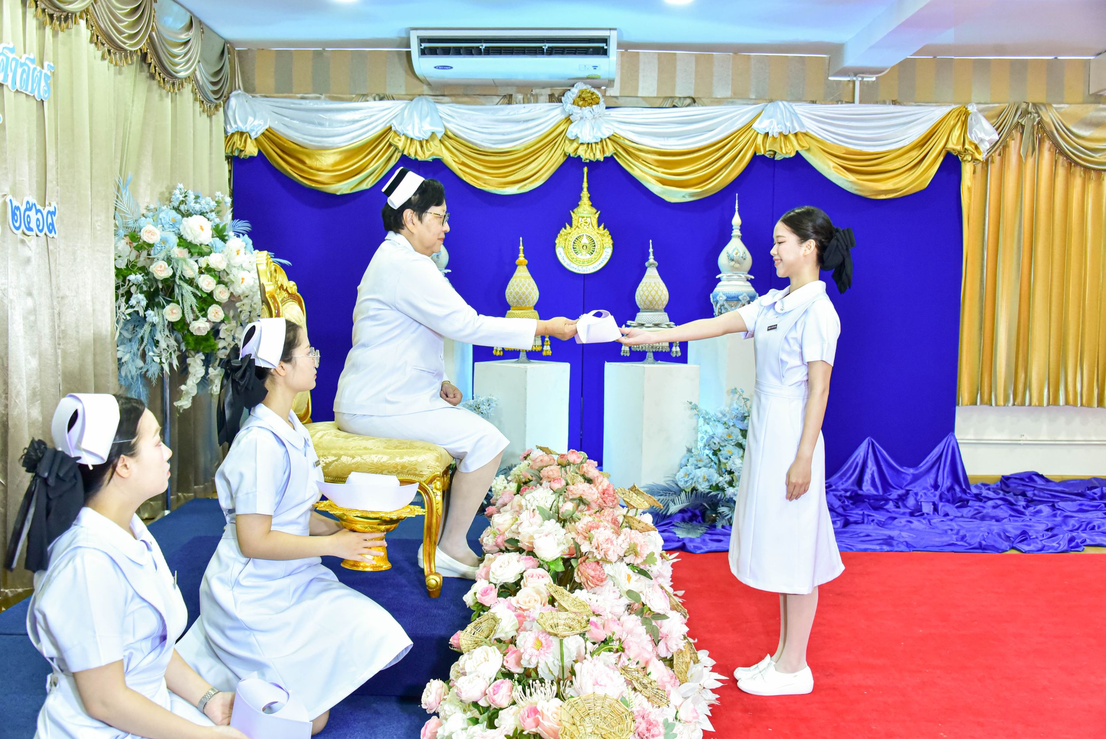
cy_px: 370
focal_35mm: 36
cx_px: 553
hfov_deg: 53.1
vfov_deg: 36.9
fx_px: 1106
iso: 4000
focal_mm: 36
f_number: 5.6
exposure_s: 1/160
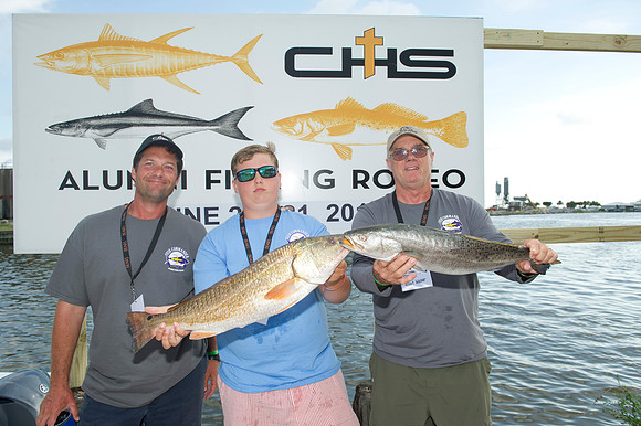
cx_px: 320
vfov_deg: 47.9
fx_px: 480
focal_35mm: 27
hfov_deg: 67.4
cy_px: 213
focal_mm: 27
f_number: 6.3
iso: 200
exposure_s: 1/250
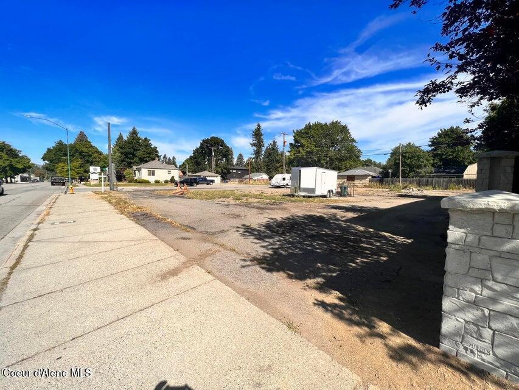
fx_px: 195
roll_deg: -1.1
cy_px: 195
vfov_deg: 89.9
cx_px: 260
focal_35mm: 13
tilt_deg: -4.2
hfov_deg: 106.2
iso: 32
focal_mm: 1.57
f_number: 1.8
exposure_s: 1/1783
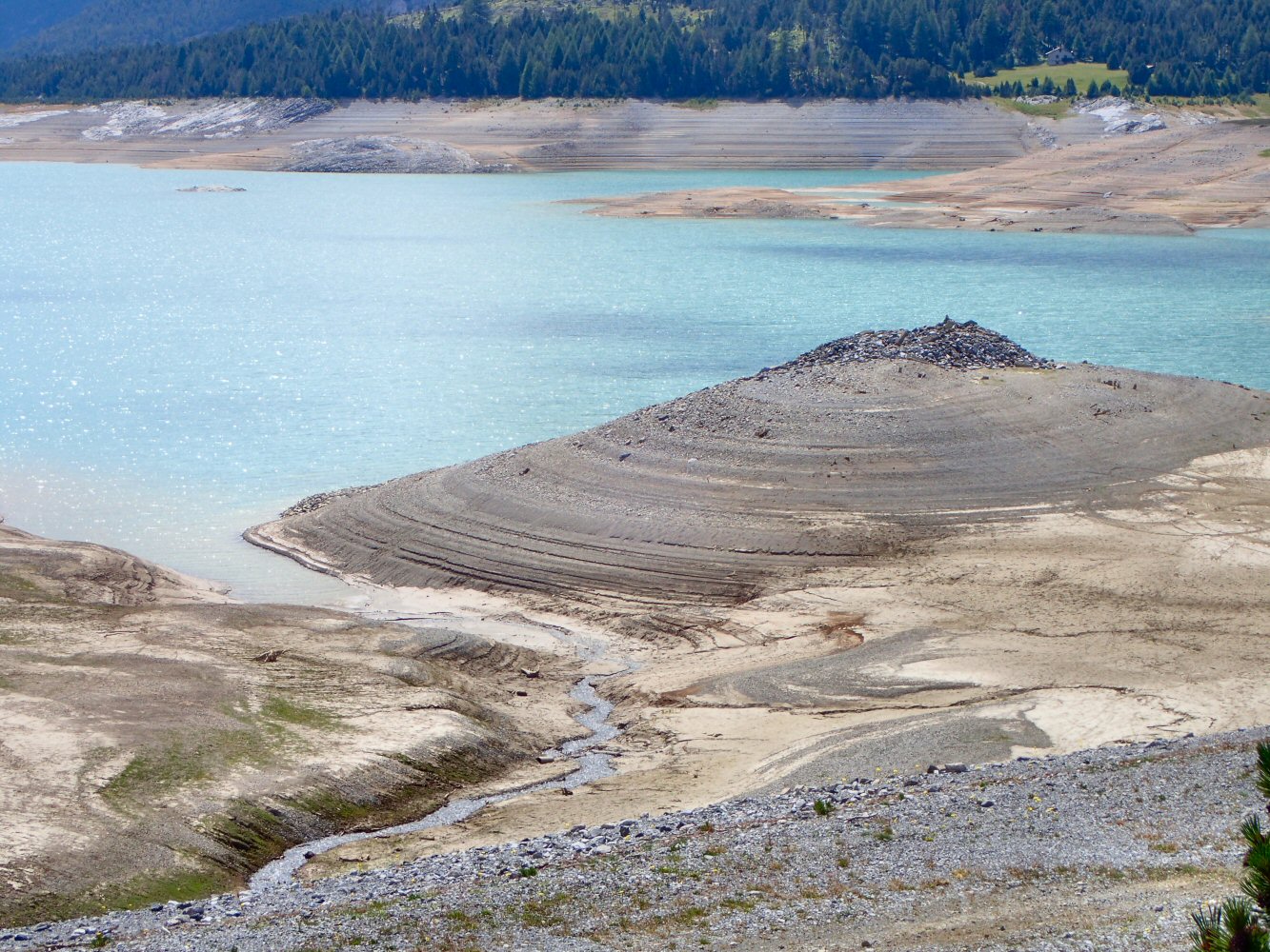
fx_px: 3669
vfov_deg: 14.8
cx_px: 635
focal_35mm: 100
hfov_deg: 19.6
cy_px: 476
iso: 100
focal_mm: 18
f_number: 6.3
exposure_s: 1/250
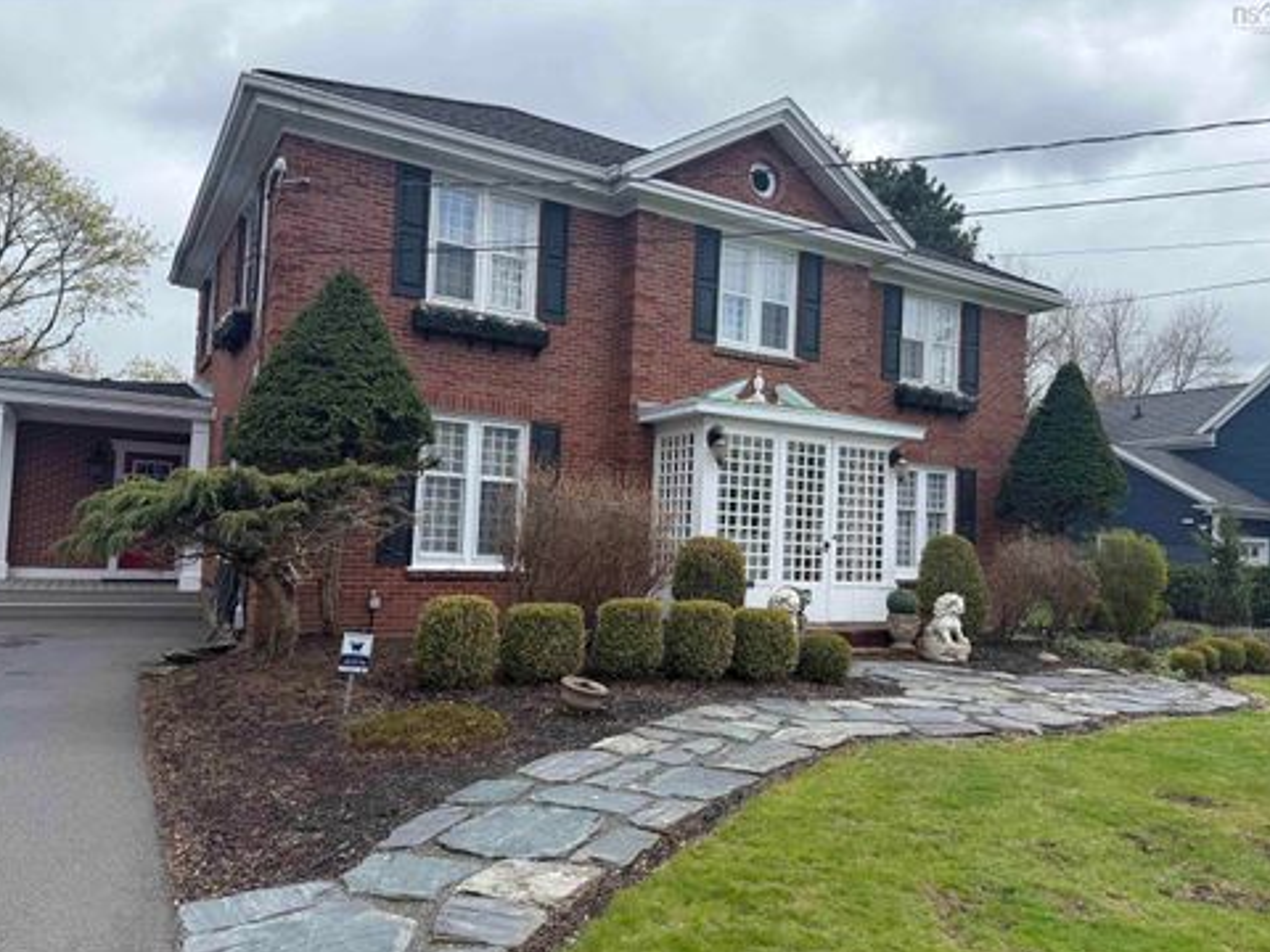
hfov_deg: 69.4
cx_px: 646
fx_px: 917
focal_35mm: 25
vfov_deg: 54.9
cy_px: 488
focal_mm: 6.76
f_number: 1.78
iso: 100
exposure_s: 1/4167
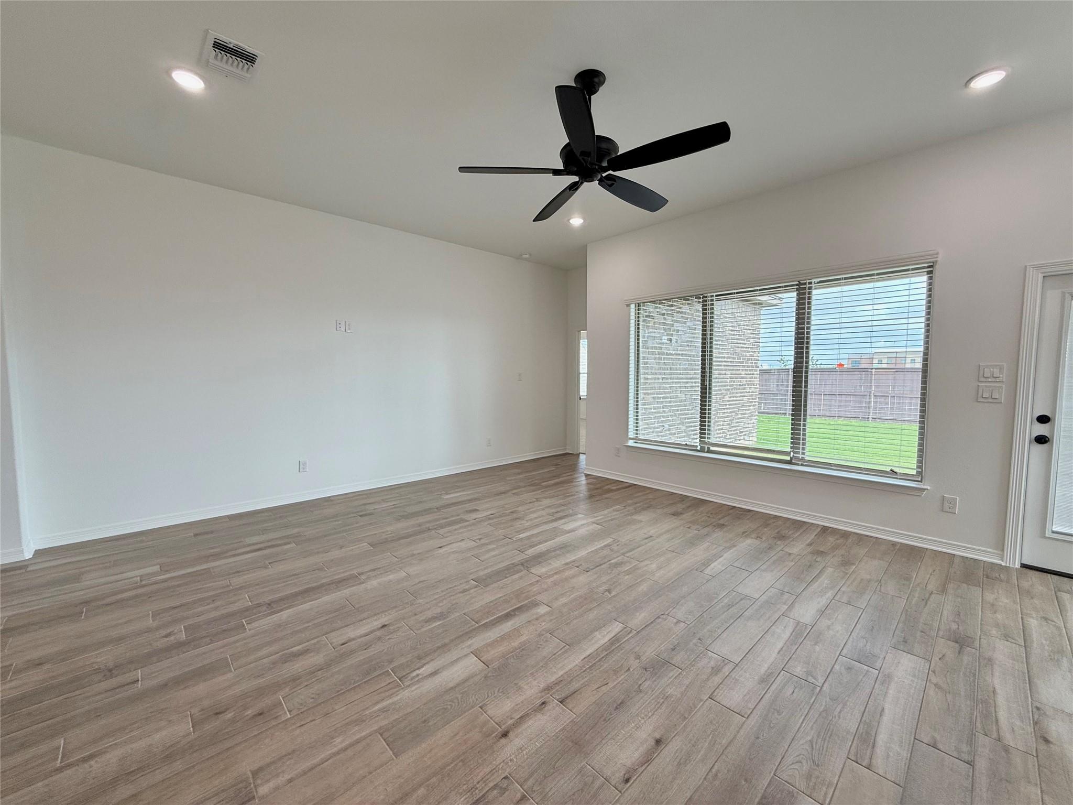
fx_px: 434
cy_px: 402
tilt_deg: -3.5
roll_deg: +0.0
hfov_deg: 102.1
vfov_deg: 85.7
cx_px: 536
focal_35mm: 14
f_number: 2.2
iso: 64
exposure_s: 1/120
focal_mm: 2.22
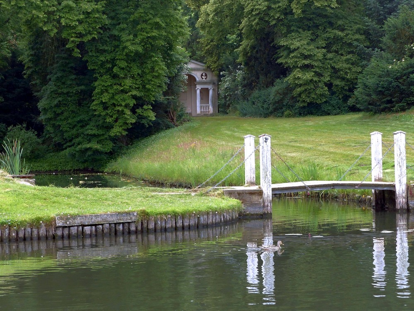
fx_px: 897
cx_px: 207
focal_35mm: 75
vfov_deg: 19.6
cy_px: 156
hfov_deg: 26.0
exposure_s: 1/160
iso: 100
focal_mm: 12.5
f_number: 4
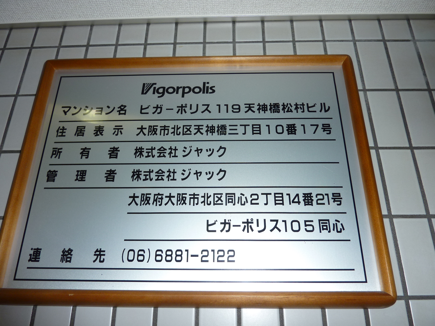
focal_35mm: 25
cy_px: 163
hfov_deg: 69.4
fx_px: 314
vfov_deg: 54.9
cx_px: 218
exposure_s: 1/30
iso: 100
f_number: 3.3
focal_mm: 4.1
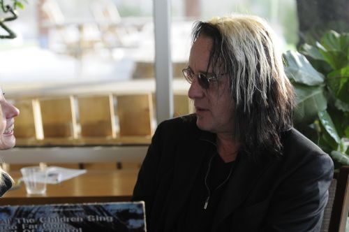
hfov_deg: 19.5
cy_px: 116
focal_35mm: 105
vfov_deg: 13.0
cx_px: 174
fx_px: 1017
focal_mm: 70
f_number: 2.8
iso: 500
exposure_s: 1/160
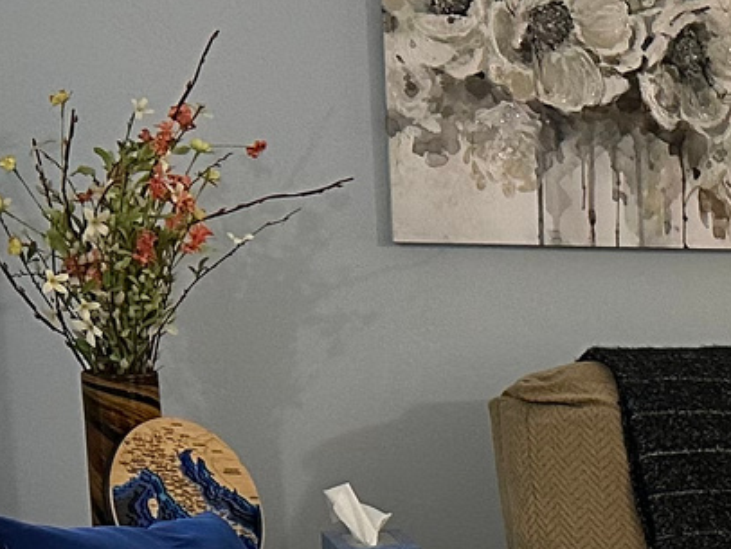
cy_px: 635
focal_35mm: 121
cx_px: 1431
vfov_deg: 12.0
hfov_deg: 13.9
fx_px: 2557
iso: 320
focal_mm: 6.86
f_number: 1.78
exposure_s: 1/60
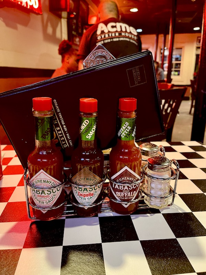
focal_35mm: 26
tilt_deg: -16.0
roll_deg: +0.1
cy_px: 138
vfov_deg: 67.3
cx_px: 103
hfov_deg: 53.1
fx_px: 206
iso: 640
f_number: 1.6
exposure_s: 1/30
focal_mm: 5.1
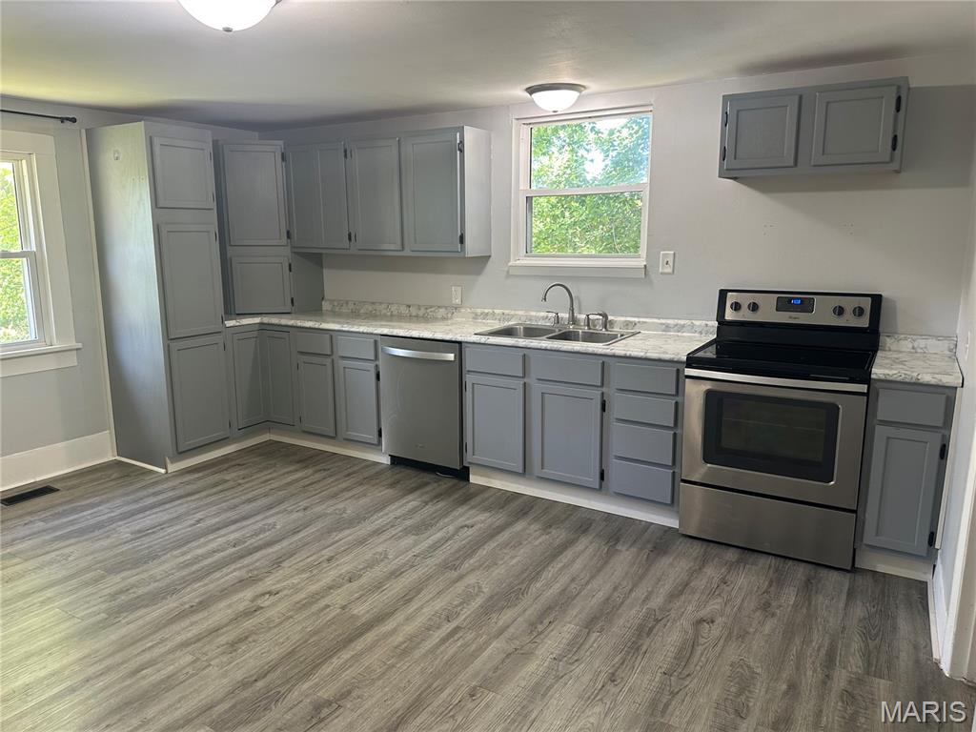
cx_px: 488
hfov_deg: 71.6
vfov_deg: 56.8
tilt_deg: -10.2
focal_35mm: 24
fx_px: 677
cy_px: 366
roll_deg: -0.3
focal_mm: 6.86
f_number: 1.78
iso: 160
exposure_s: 1/60
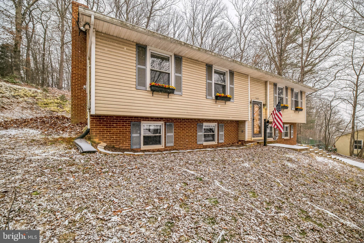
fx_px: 152
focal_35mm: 15
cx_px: 182
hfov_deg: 100.4
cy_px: 122
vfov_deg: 77.3
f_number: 5.6
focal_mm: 15
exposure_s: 1/640
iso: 250
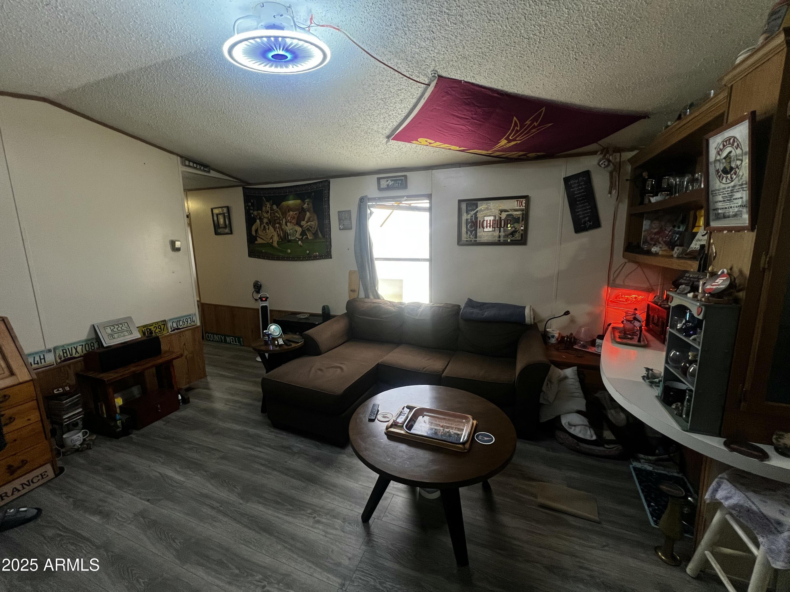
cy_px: 296
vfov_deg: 89.9
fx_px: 297
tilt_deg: -10.4
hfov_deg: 106.2
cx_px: 395
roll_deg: +1.0
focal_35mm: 13
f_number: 1.8
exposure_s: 1/60
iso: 200
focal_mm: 1.57
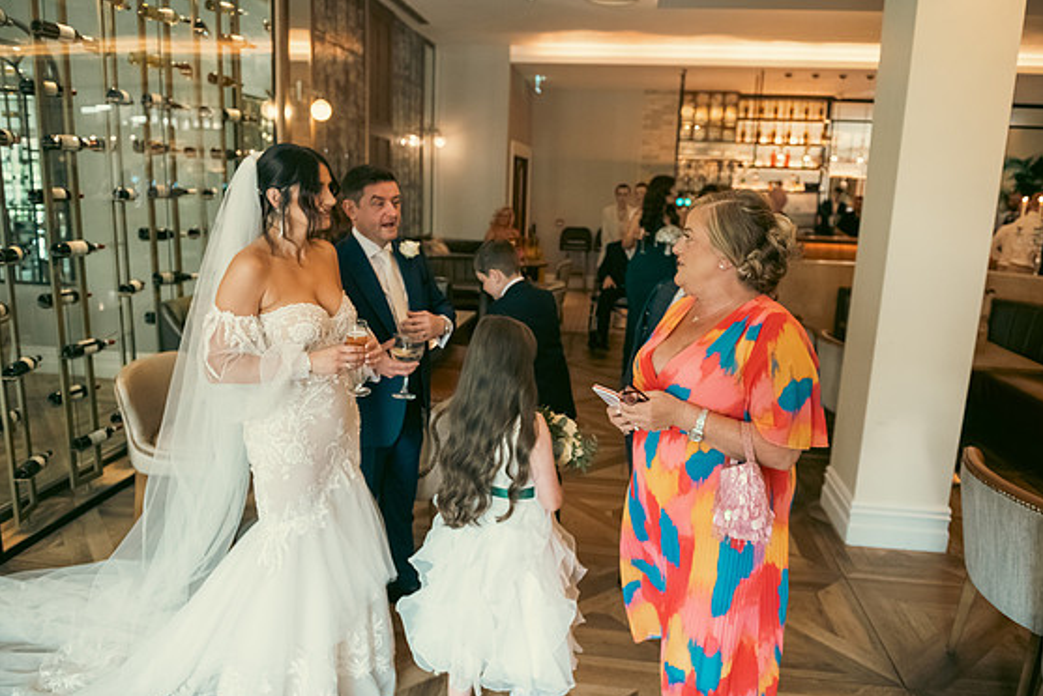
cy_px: 347
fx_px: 725
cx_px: 511
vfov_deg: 51.3
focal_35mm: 25
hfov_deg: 71.5
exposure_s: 1/160
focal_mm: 24
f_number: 3.5
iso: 1600
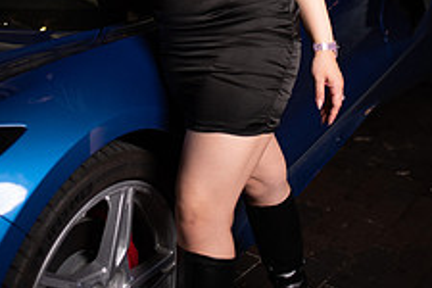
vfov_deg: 17.7
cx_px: 196
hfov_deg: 28.8
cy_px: -125
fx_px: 840
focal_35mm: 70
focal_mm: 35
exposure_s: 1/640
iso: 500
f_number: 1.4
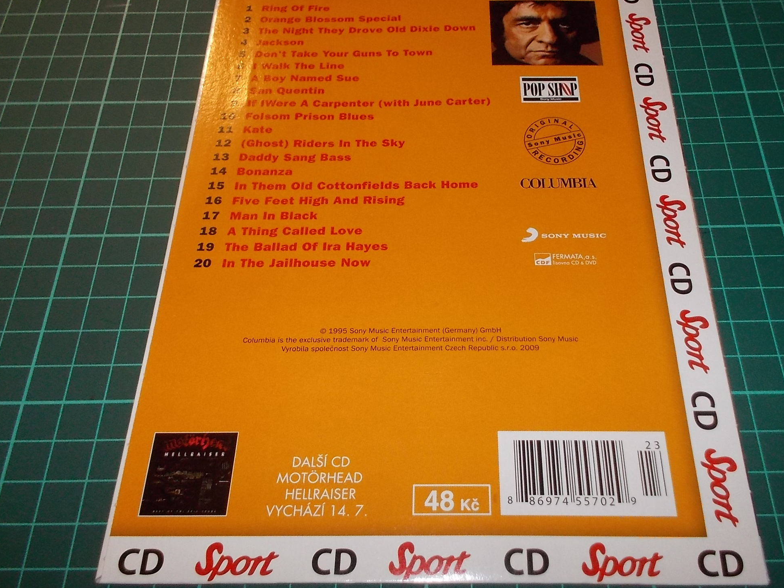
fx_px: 770
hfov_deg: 53.8
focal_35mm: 34
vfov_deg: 41.8
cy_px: 271
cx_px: 436
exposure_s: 1/30
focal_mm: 4.1
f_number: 3.3
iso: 200
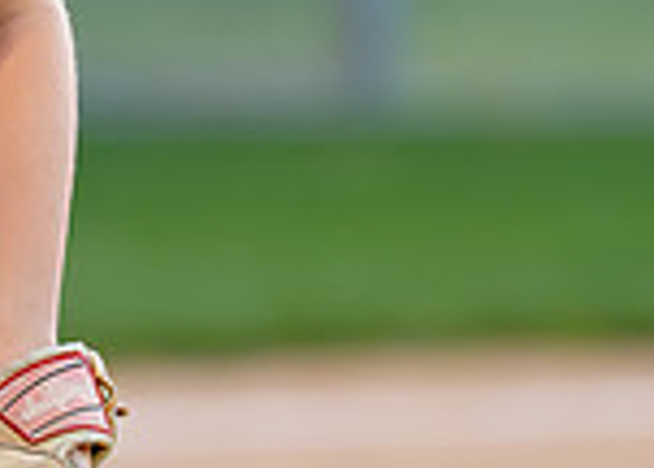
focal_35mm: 1240
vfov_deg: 1.2
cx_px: -268
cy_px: 48
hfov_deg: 1.6
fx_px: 23042
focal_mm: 200
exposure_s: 1/500
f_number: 2.8
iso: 2000
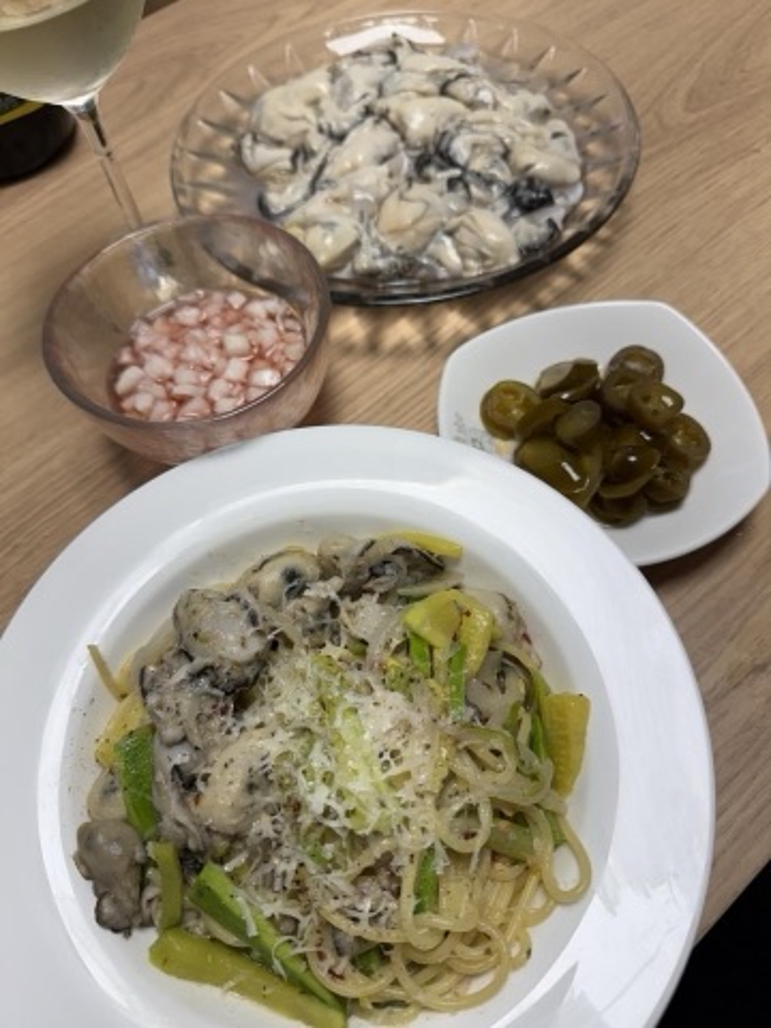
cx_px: 386
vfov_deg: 71.6
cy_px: 514
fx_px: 713
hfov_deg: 56.8
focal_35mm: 24
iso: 64
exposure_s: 1/162
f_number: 1.78
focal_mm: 6.76
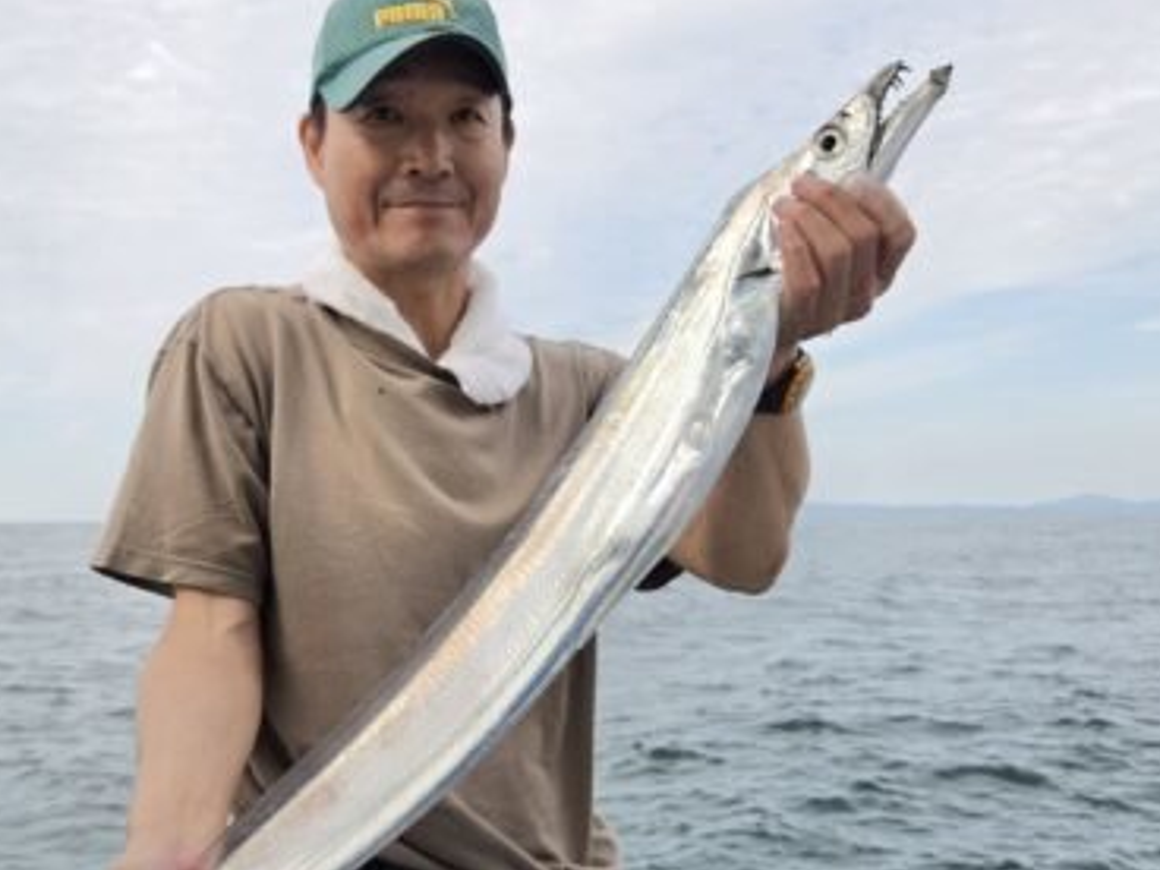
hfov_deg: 46.6
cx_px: 479
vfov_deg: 35.6
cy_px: 574
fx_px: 1340
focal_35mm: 40
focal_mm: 5.4
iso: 80
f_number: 1.8
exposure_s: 1/2186
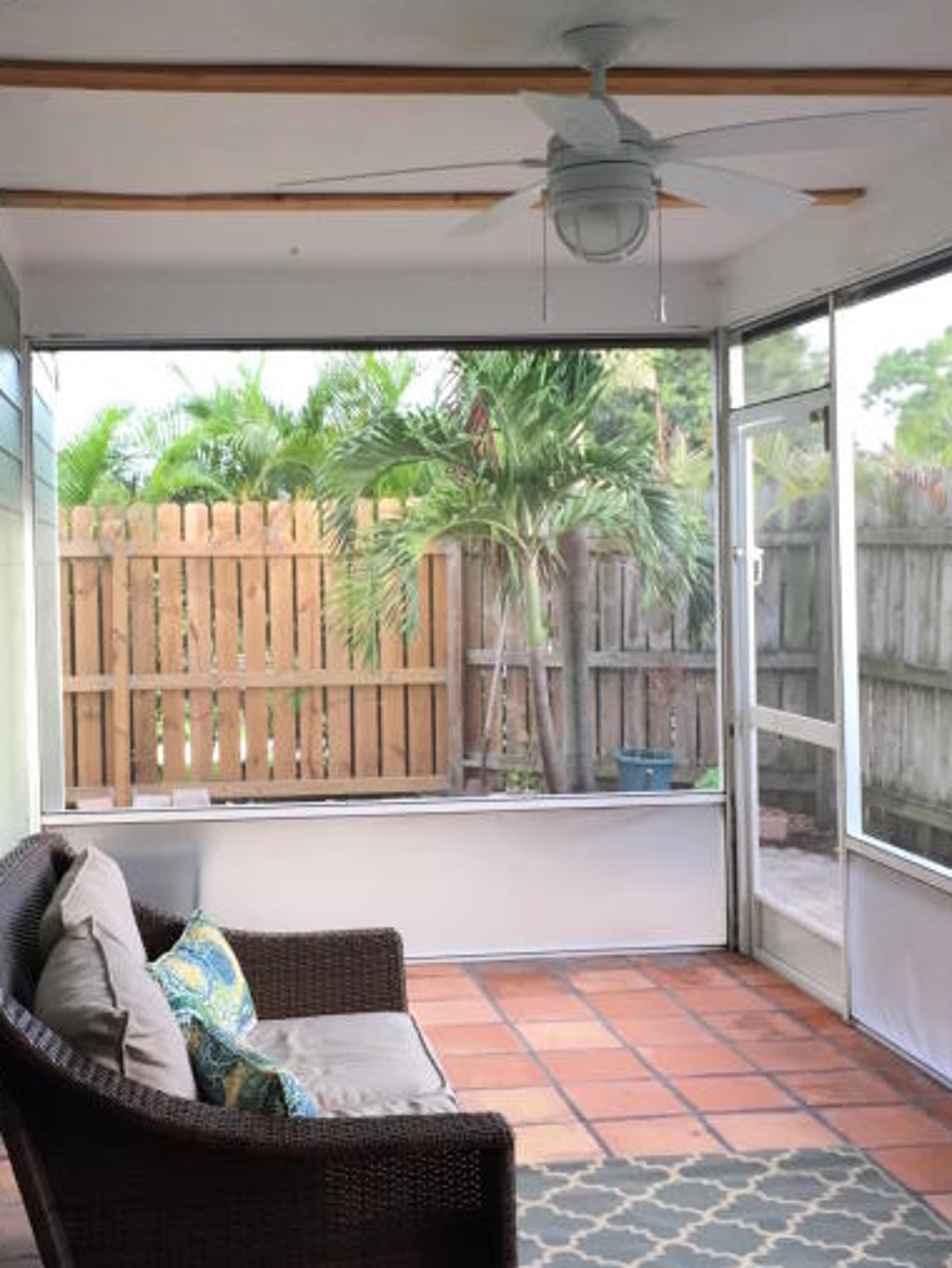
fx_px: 1612
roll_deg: +1.5
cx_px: 366
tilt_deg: +0.4
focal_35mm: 44
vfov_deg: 42.9
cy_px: 566
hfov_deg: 32.8
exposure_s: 1/40
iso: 32
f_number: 2.2
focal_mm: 4.15
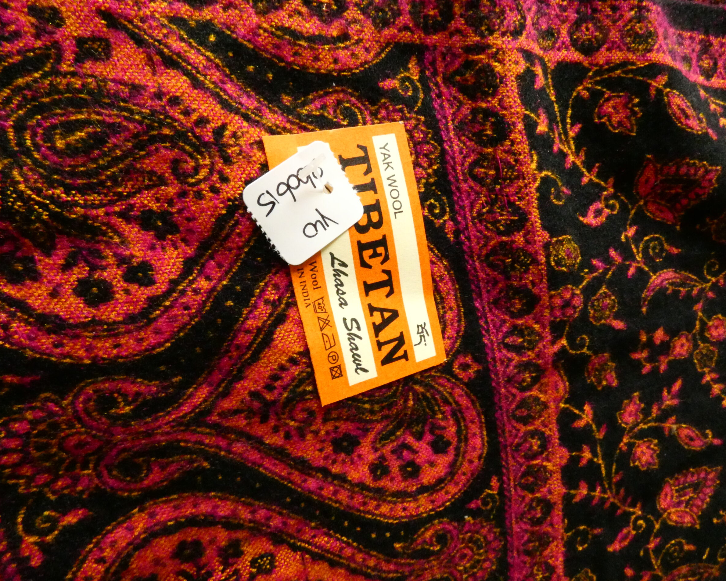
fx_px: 451
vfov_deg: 65.5
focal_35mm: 21
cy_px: 288
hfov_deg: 77.6
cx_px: 377
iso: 1250
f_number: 7.1
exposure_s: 1/60
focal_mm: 3.6
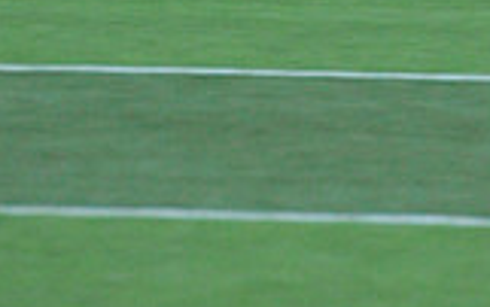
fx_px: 24464
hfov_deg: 1.1
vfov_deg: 0.7
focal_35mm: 1830
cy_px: -450
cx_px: 453
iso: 6400
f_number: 11
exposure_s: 1/200
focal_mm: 500
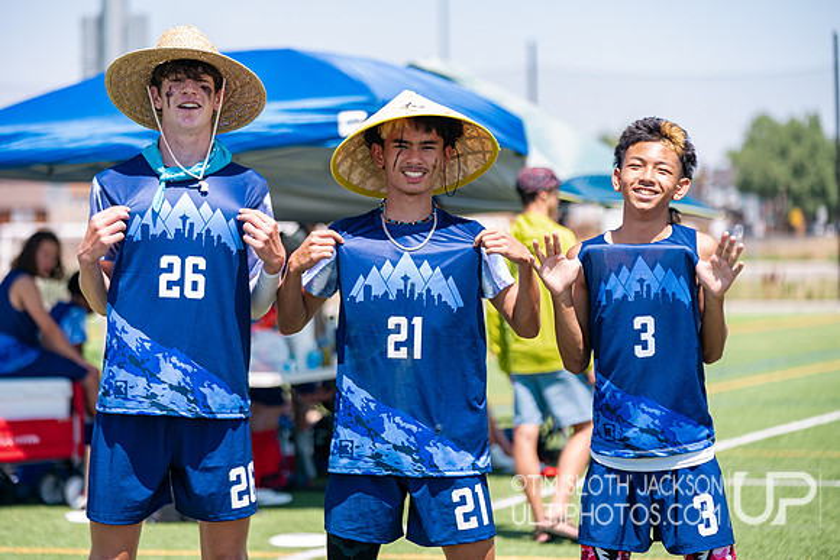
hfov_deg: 16.0
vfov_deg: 10.7
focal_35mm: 128
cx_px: 415
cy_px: 251
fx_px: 2996
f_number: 2.8
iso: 640
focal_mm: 116
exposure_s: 1/5000
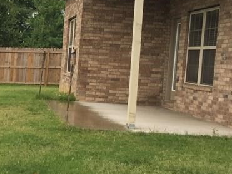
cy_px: 81
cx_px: -30
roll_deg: -3.9
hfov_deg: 22.8
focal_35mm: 80
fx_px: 536
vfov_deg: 18.4
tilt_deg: -3.6
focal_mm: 4.15
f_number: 2.2
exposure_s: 1/565
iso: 32
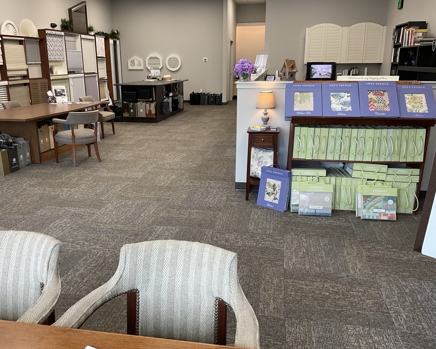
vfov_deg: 45.8
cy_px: 181
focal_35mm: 32
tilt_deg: -16.3
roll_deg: +0.1
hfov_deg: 55.5
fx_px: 413
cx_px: 196
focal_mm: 3
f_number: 1.8
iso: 50
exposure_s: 1/60
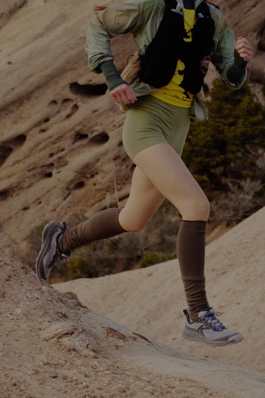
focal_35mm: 100
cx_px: 132
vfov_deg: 20.4
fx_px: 1104
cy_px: 199
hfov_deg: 13.7
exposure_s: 1/800
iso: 3200
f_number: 9
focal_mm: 100
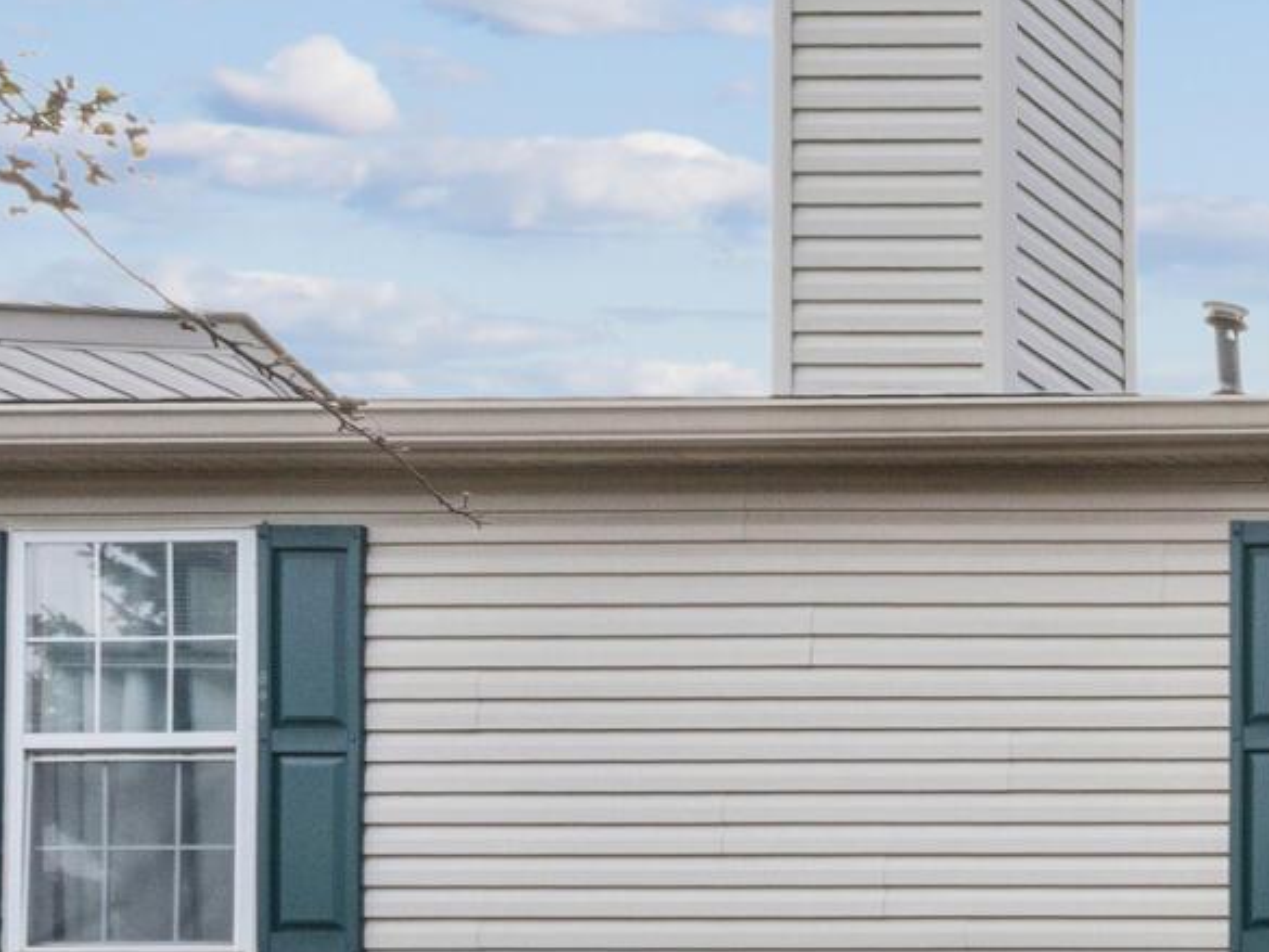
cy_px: 1600
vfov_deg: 17.9
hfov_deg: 16.8
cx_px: 2785
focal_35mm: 69
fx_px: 2530
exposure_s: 1/125
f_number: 18
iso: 800
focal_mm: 14
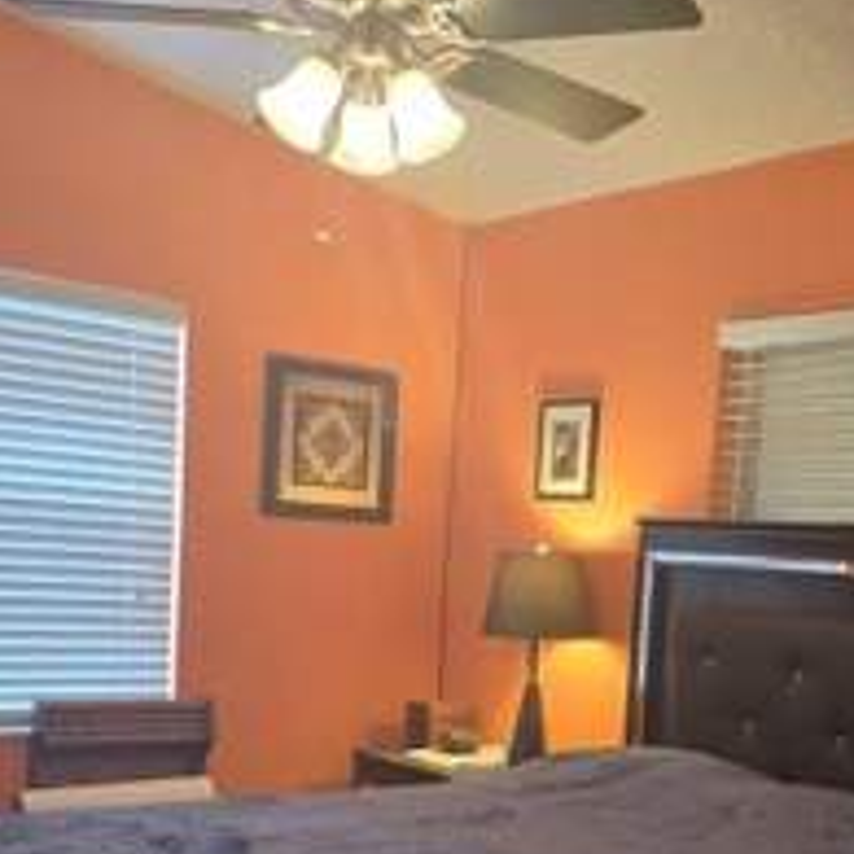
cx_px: 486
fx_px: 1396
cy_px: 718
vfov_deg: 32.8
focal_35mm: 50
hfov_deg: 34.0
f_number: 1.7
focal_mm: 6.3
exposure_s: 1/120
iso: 500
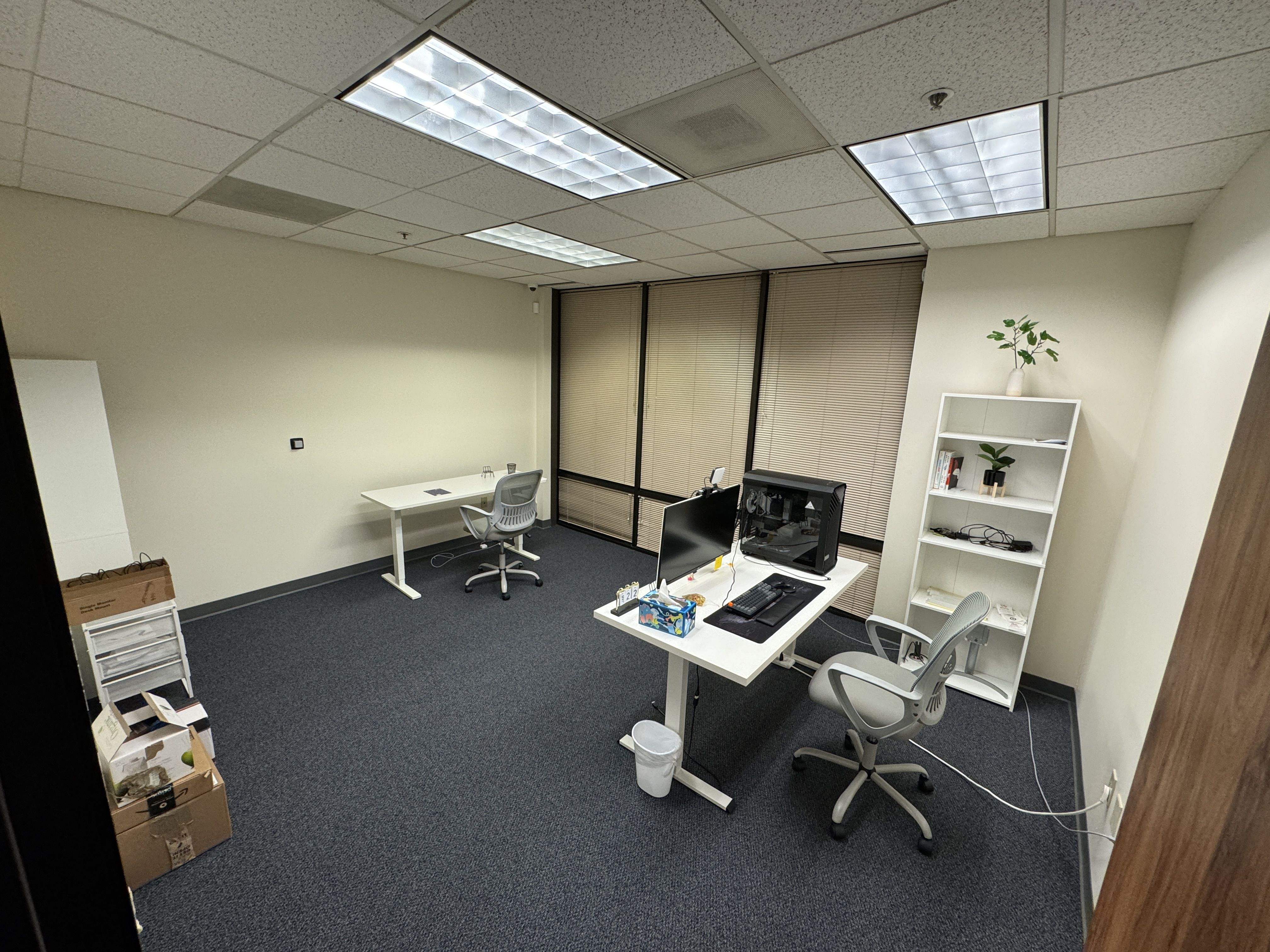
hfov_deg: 102.1
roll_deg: -1.7
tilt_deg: -12.4
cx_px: 635
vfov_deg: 85.7
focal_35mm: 14
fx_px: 514
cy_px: 476
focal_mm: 2.22
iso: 200
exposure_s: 1/60
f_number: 2.2
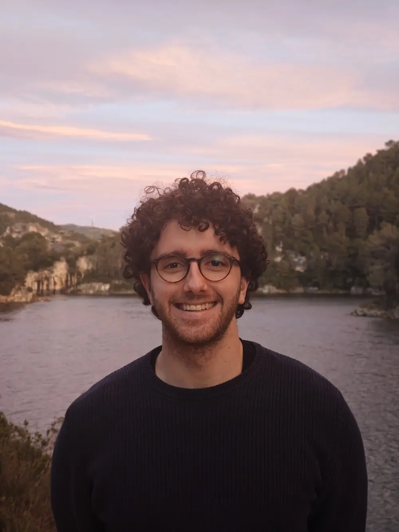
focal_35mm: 46
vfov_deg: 41.2
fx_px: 707
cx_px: 200
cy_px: 266
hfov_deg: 31.5
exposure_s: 1/75.8
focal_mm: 6.55
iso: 320
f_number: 1.6
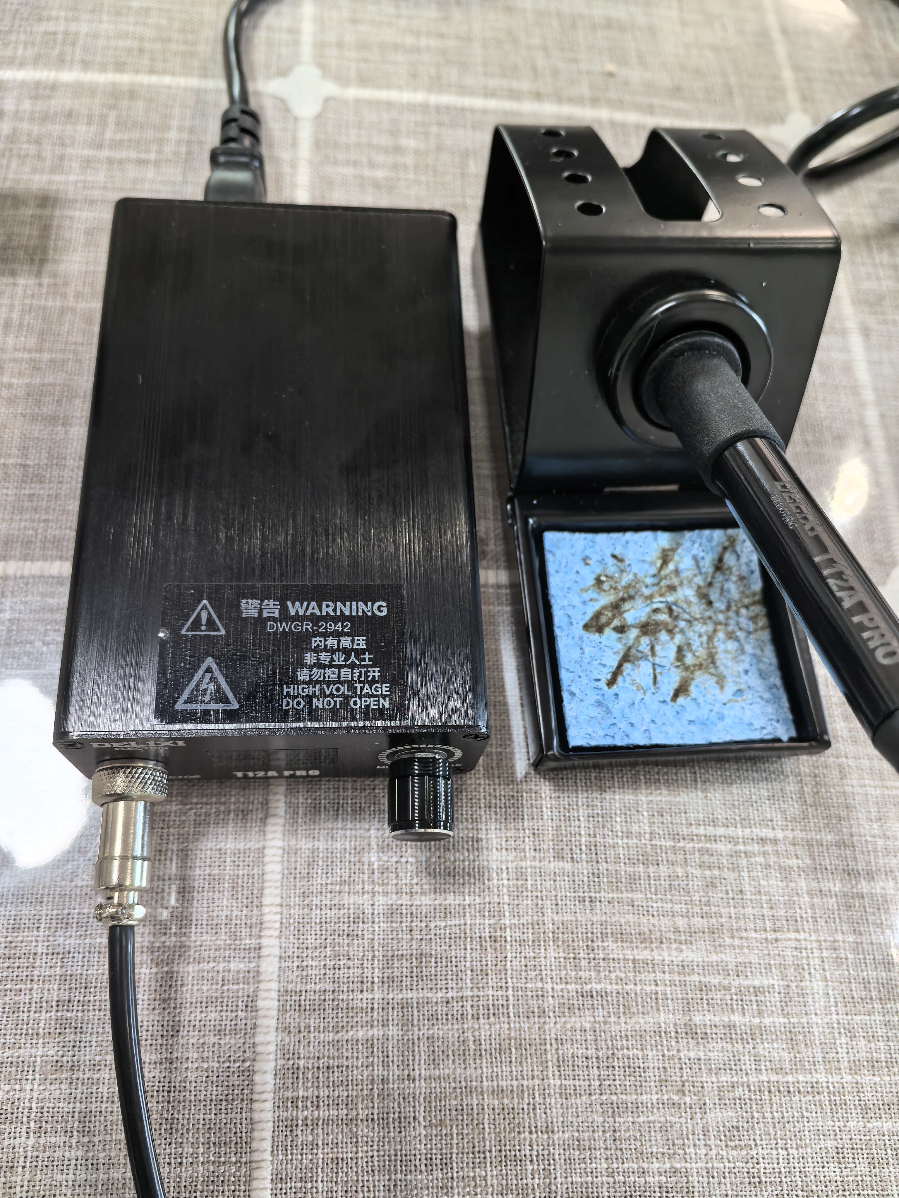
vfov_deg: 65.3
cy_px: 599
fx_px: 935
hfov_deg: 51.4
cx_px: 450
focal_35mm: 27
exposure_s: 1/100
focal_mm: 5.75
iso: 160
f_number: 2
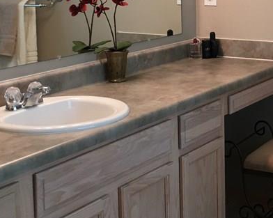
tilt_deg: -5.2
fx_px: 597
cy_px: 27
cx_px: 240
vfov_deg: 20.3
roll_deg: +0.3
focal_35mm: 74
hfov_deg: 25.1
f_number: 2.2
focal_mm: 4.15
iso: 50
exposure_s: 1/15
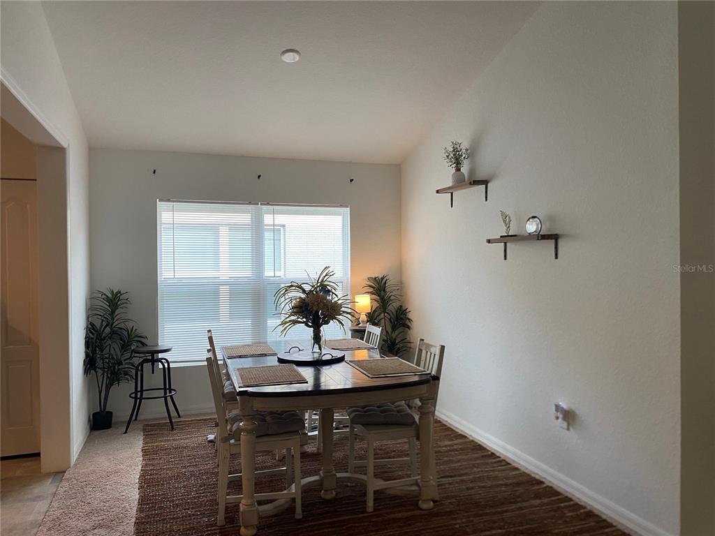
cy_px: 268
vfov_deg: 53.1
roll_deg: +0.4
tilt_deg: +0.1
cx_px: 358
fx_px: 537
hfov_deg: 67.3
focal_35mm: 26
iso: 80
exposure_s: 1/60
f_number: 1.8
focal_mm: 4.25
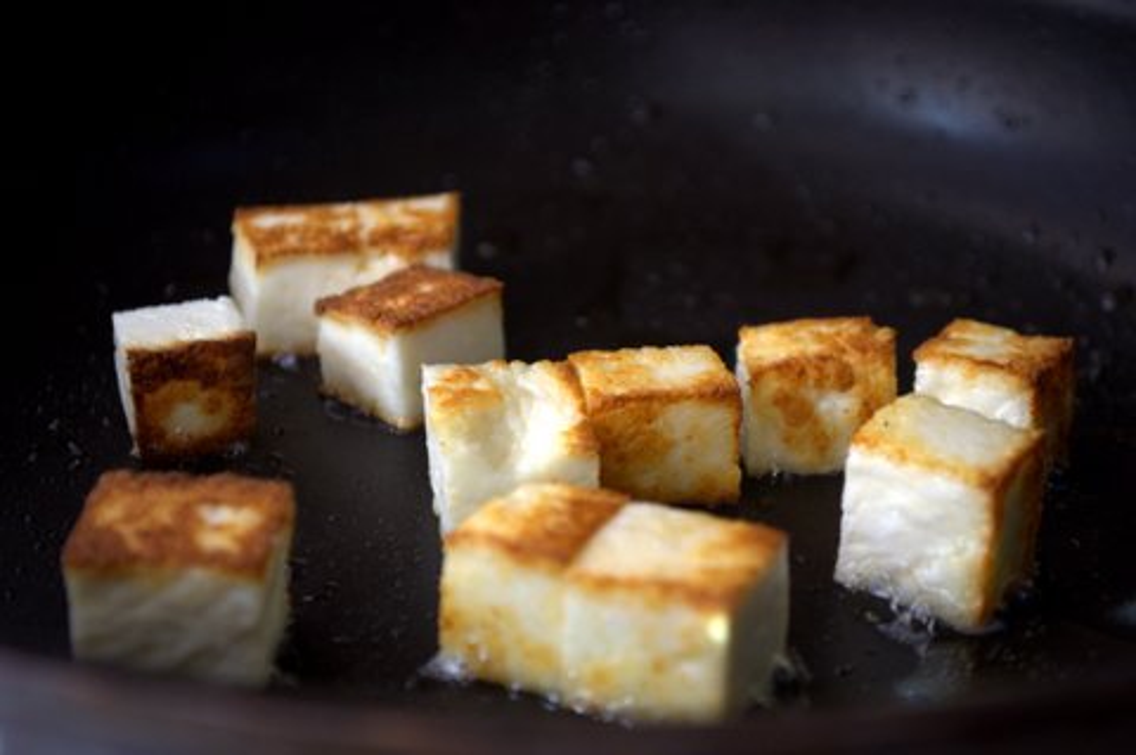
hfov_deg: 27.0
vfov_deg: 18.1
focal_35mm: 75
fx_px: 2364
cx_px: 568
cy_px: 378
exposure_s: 1/60
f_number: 5.6
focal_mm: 50
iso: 500
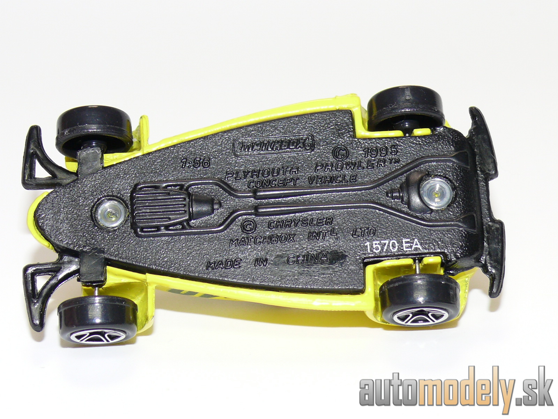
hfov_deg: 19.1
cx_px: 279
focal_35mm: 103
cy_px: 210
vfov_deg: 14.4
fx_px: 1660
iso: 100
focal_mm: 13.6
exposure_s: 1/30
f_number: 4
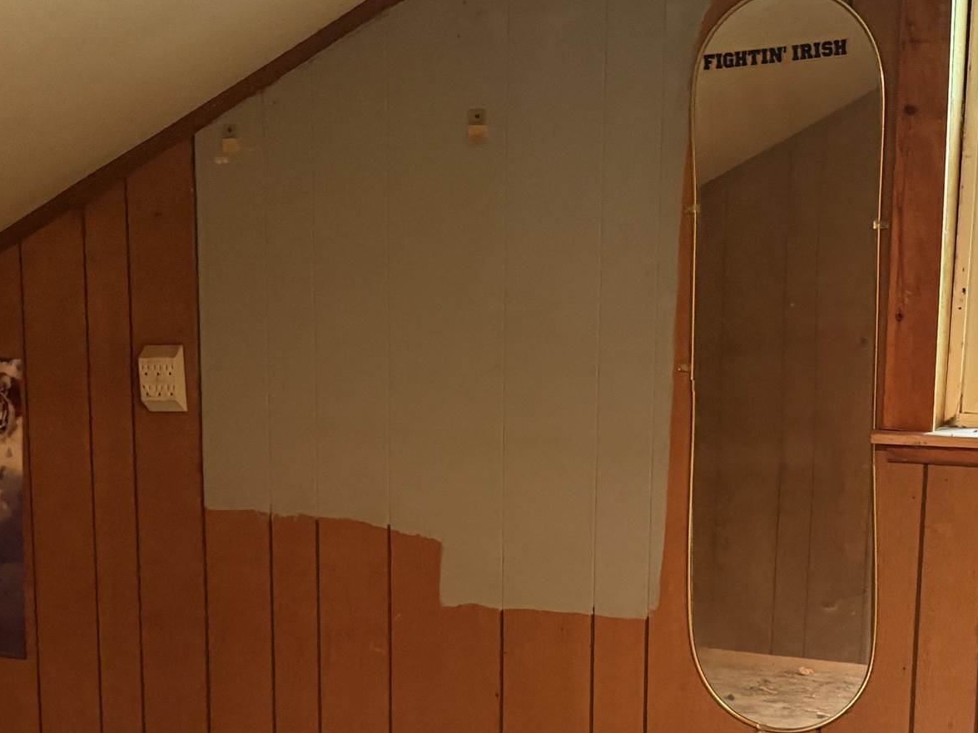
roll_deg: +0.4
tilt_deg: -10.9
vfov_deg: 21.3
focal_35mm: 68
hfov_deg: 28.6
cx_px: 469
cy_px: 590
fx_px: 1921
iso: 400
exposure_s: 1/40
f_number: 1.6
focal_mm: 5.96
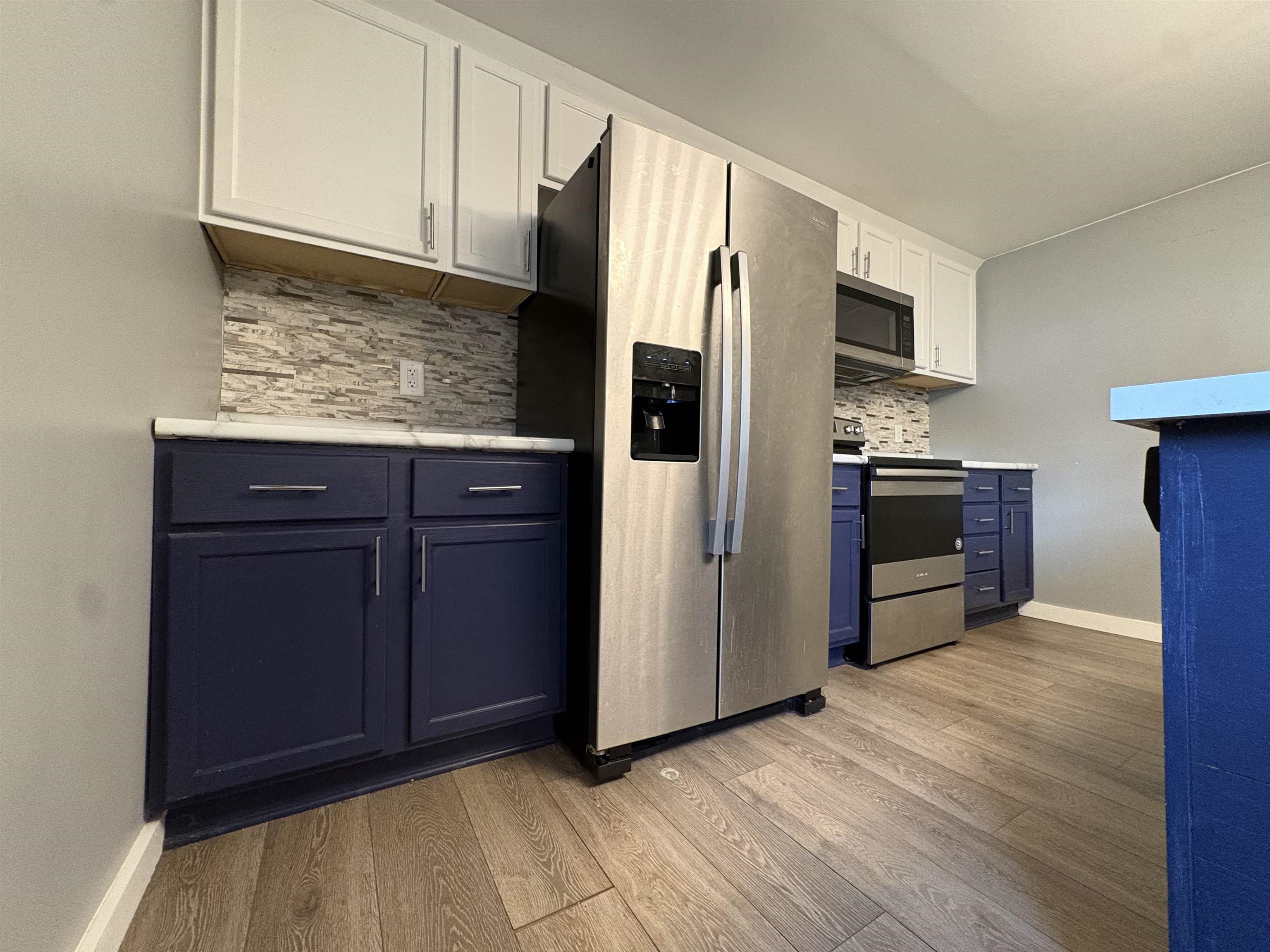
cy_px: 476
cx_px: 635
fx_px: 514
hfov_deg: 102.1
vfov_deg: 85.7
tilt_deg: +1.6
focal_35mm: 14
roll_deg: +0.8
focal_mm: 2.22
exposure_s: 1/40
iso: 640
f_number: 2.2
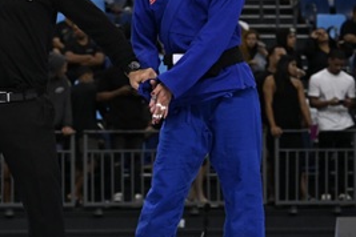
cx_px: -33
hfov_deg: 10.9
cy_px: 75
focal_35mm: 186
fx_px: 1839
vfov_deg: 7.4
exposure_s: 1/1000
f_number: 3.2
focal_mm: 69
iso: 2500
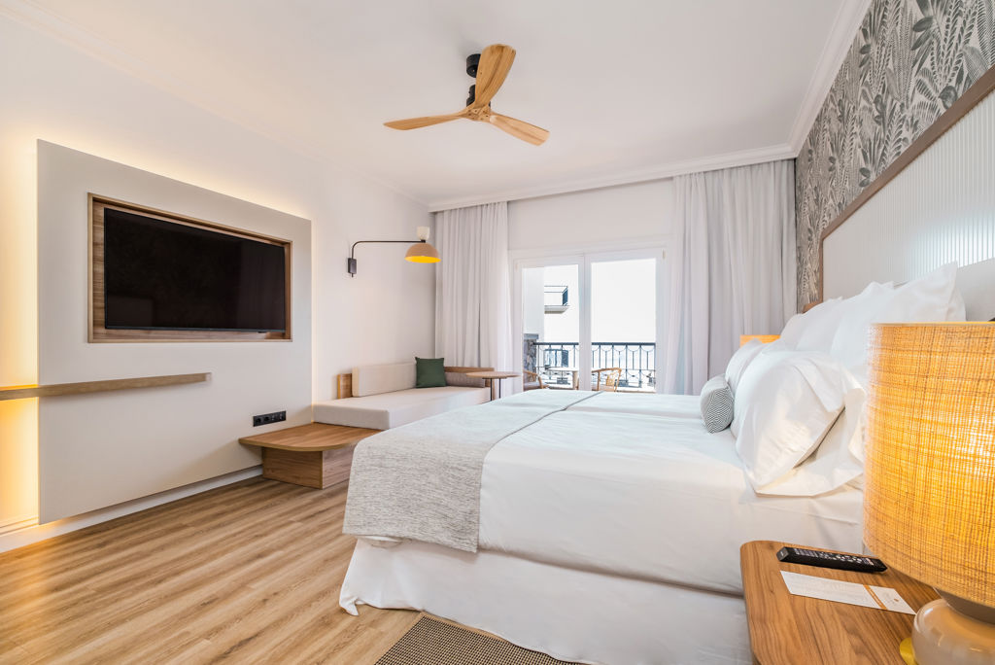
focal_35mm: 15
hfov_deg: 100.4
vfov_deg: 77.4
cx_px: 498
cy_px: 332
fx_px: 415
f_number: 8
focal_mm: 10
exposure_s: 1/13
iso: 320
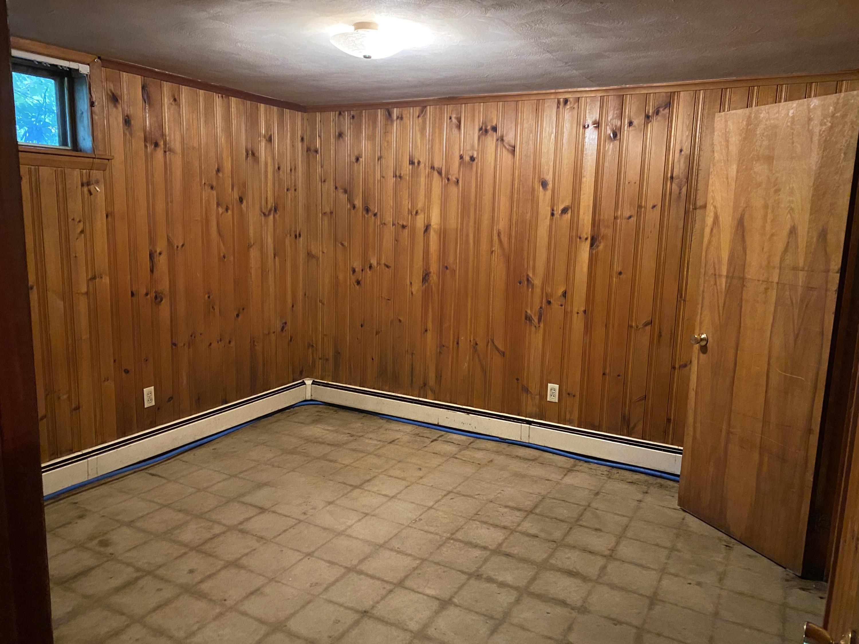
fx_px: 645
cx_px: 430
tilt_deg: -11.5
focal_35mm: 26
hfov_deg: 67.3
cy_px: 322
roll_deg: -0.9
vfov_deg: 53.1
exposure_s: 1/30
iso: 800
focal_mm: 4.25
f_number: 1.8
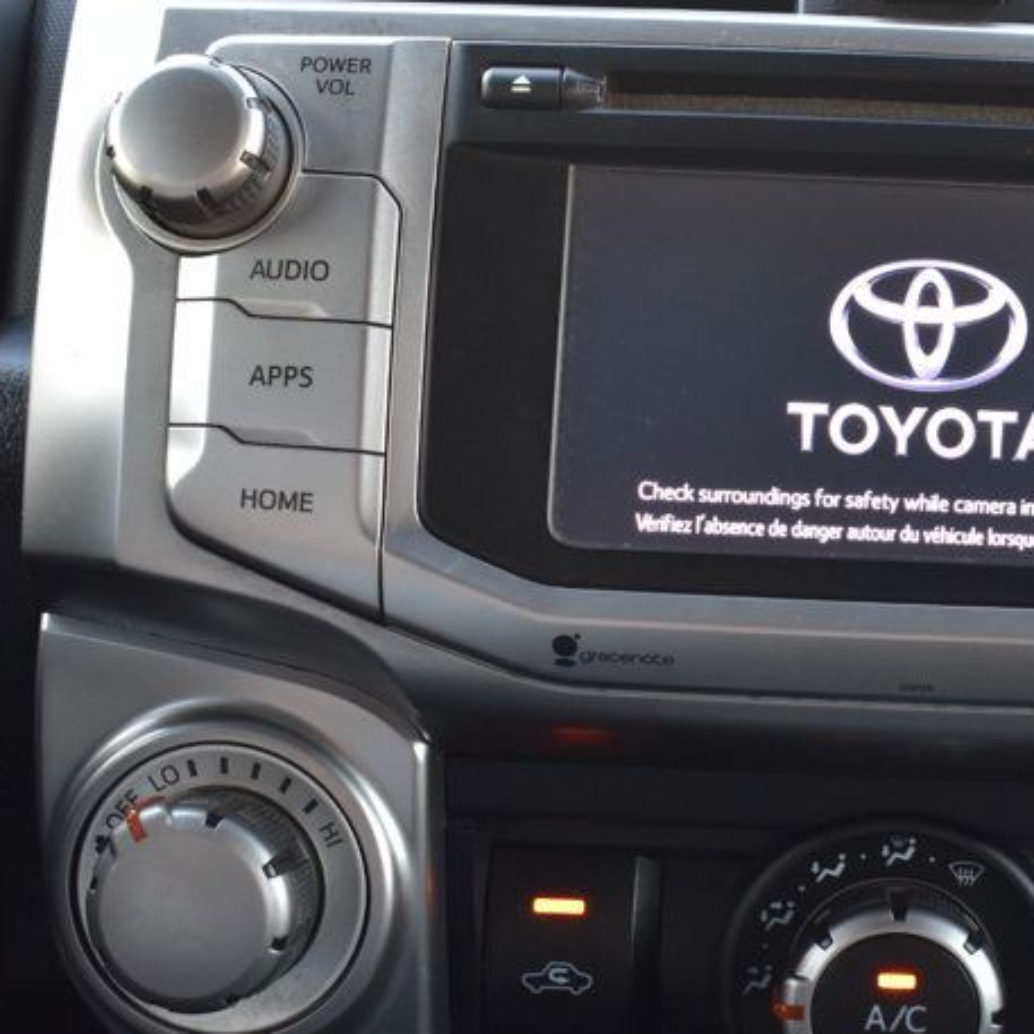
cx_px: 878
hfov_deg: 27.8
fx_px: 2026
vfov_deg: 28.6
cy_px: 572
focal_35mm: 60
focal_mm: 21
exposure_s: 1/15
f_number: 6.3
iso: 1000
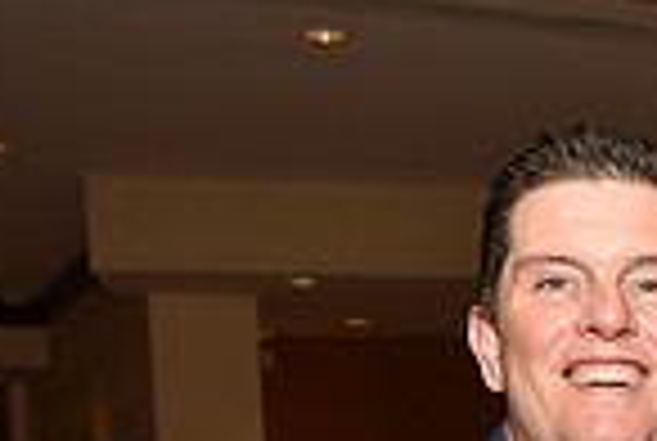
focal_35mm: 115
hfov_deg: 16.5
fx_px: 2103
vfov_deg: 11.1
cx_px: 914
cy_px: 830
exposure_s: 1/60
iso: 200
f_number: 5
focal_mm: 29
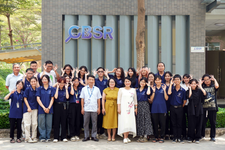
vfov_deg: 24.4
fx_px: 347
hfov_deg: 35.9
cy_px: 75
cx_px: 112
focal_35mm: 56
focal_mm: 37
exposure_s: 1/80
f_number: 5.6
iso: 100
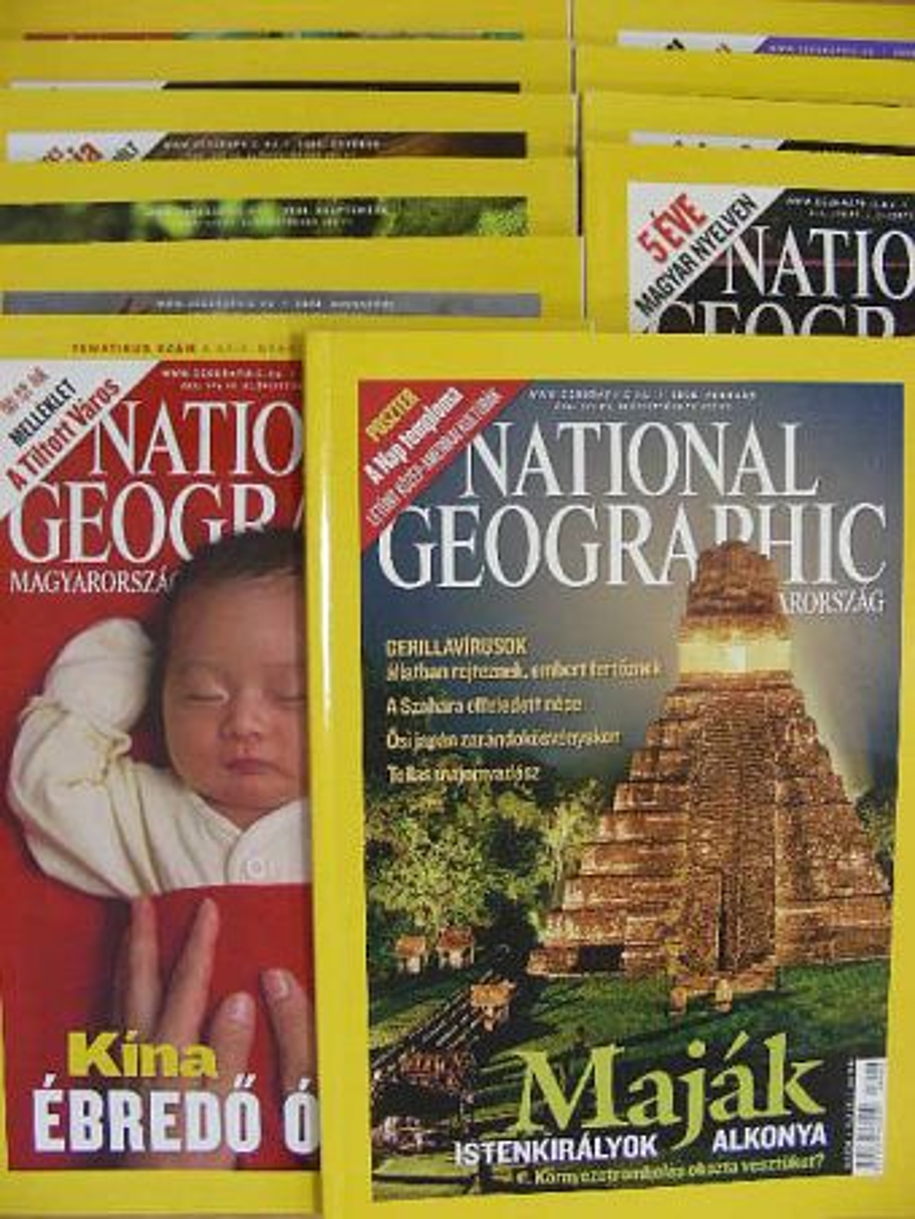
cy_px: 610
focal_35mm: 38
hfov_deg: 37.7
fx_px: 1339
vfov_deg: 49.0
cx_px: 458
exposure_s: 1/21.7
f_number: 3.5
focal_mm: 6.3
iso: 200
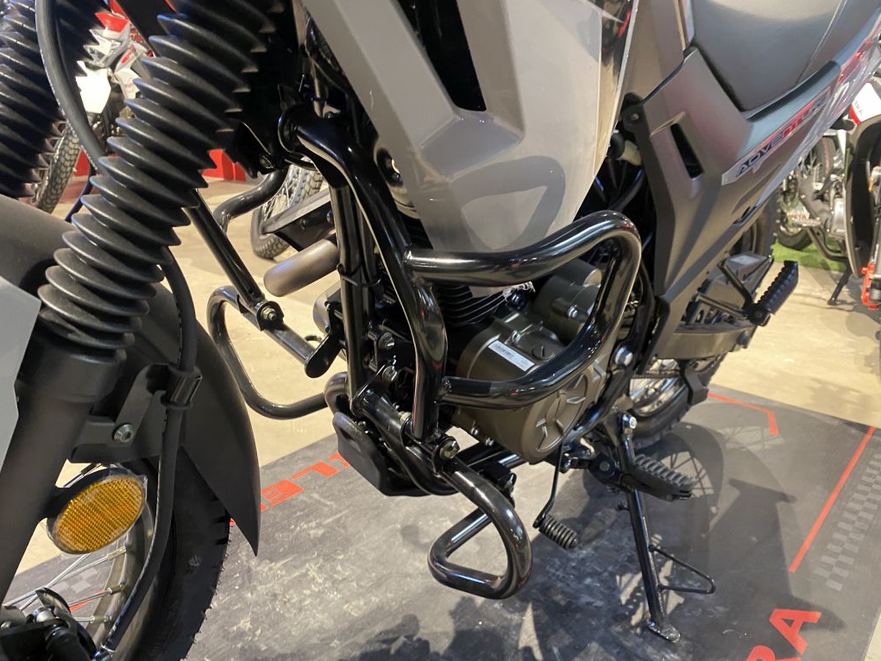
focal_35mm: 27
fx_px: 687
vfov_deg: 51.4
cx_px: 433
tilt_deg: -16.2
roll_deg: -0.7
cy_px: 332
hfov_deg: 65.3
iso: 400
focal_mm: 4.25
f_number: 1.8
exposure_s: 1/33
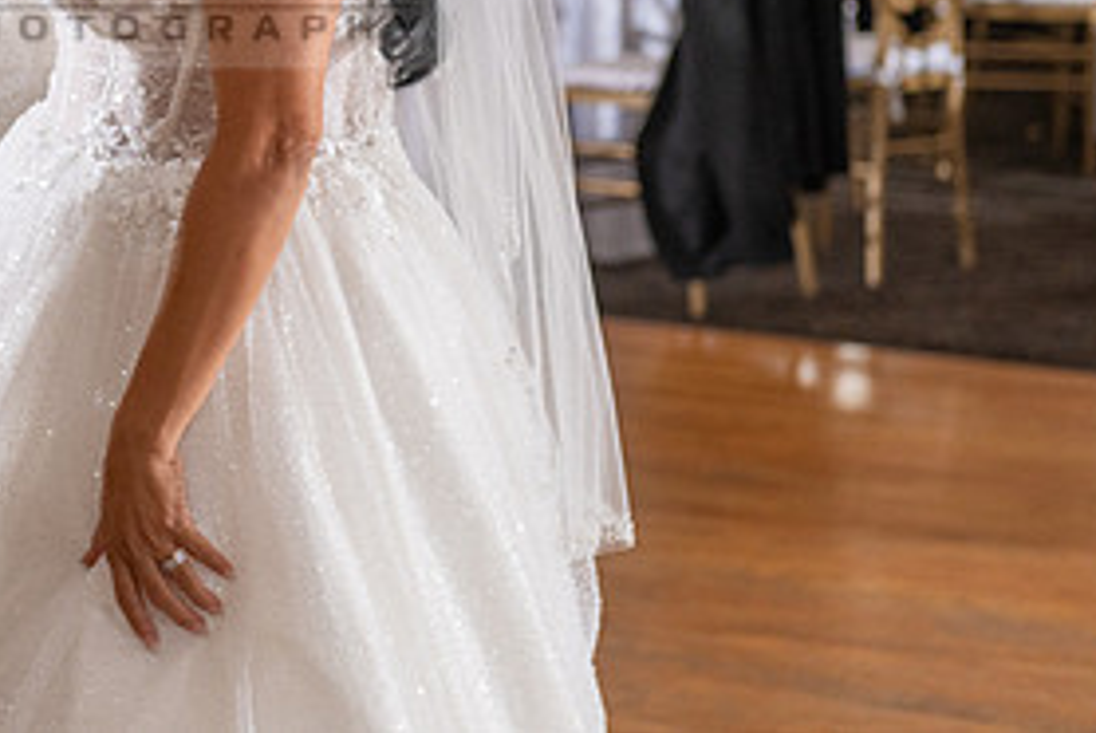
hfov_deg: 13.9
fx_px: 4449
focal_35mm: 146
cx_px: 122
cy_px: -26
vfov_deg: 9.3
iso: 800
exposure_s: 1/160
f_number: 4
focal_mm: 70
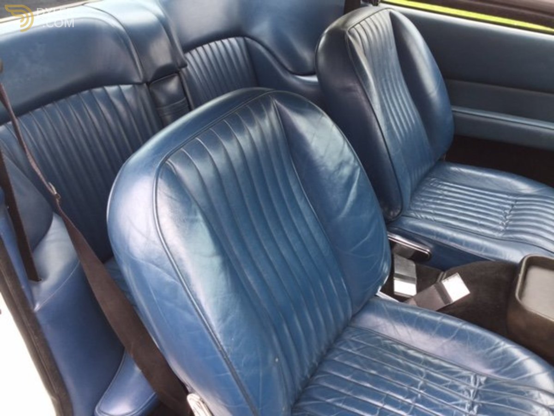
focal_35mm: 31
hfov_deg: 58.4
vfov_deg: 45.4
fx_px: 496
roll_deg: -5.5
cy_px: 208
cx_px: 277
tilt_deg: -36.3
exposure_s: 1/50
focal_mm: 3.3
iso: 32
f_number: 2.4
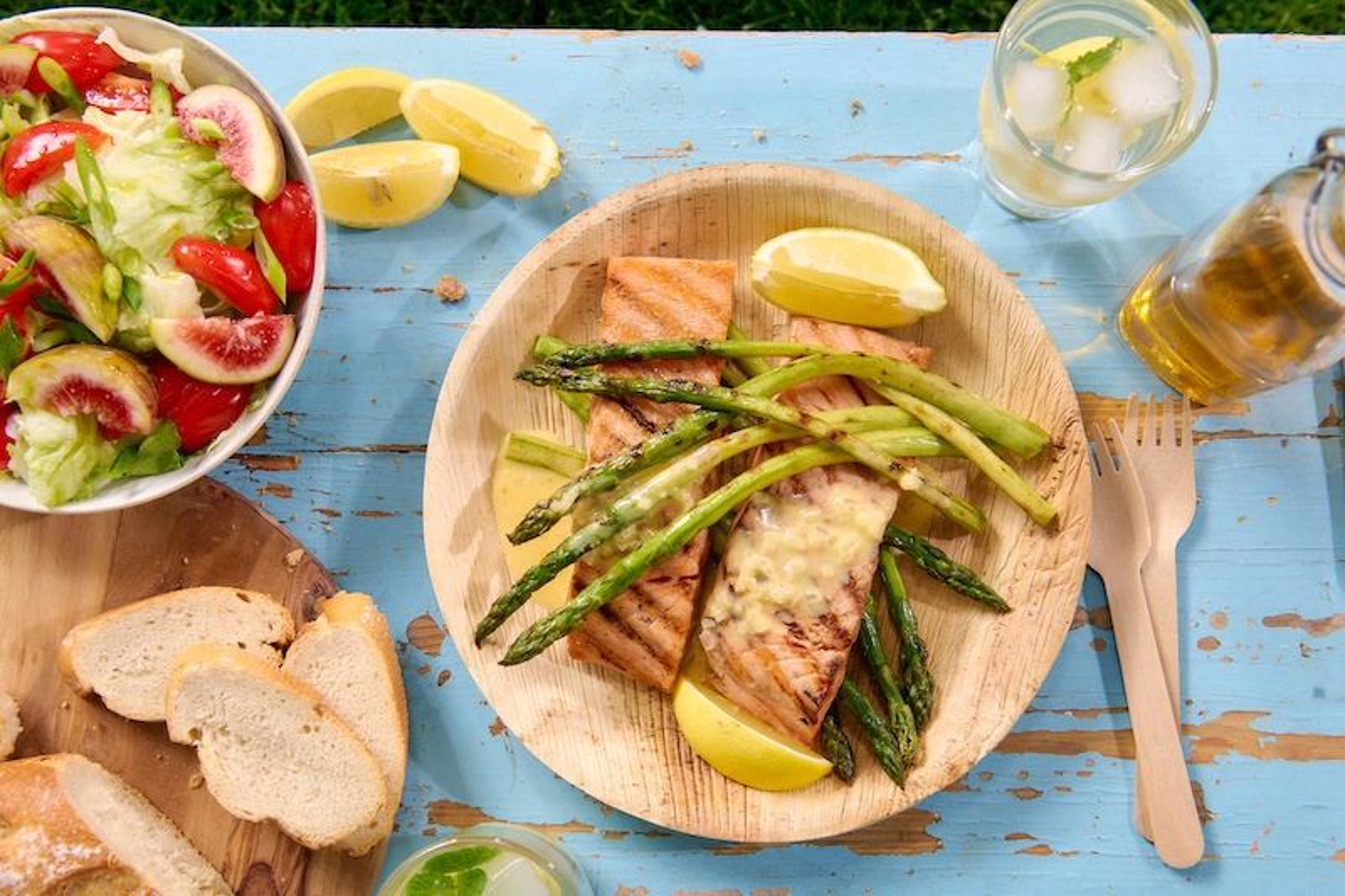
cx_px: 672
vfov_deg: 31.9
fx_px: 1569
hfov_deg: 46.4
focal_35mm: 42
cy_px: 448
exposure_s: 1/160
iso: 125
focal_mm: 42
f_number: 8
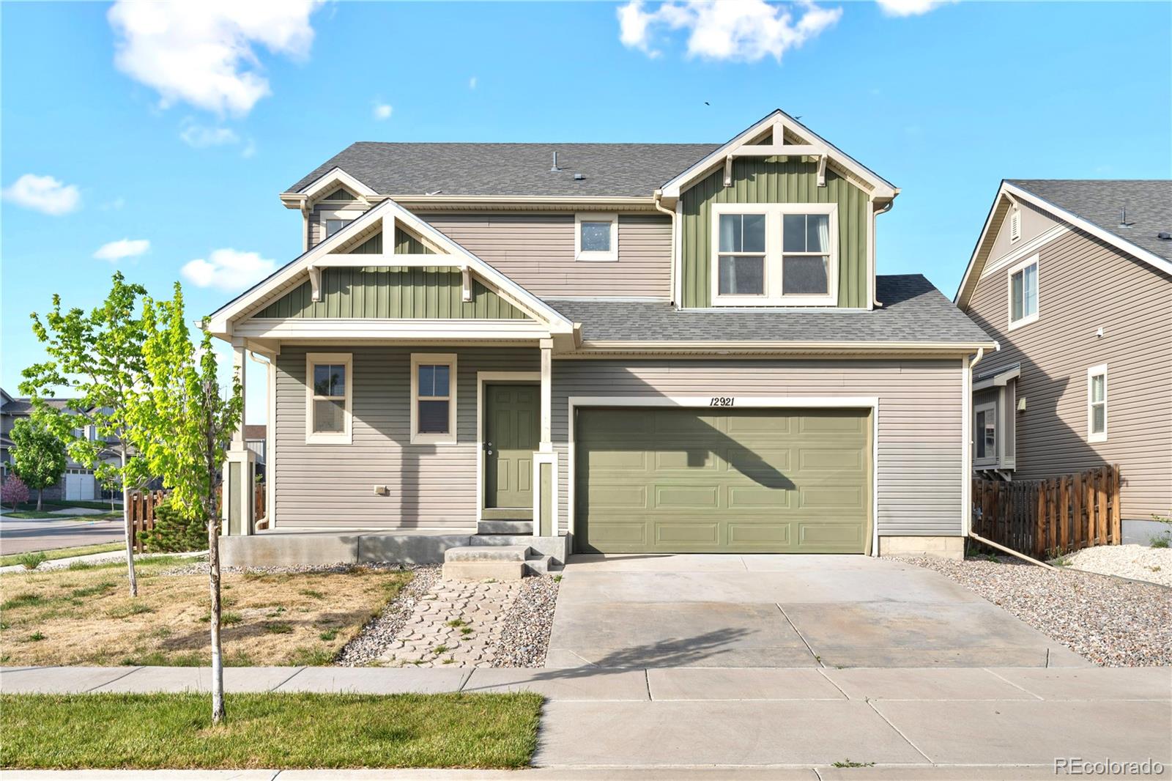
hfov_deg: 61.9
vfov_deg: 43.6
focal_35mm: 30
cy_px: 390
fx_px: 976
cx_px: 586
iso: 125
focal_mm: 30
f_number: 14
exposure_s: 1/100
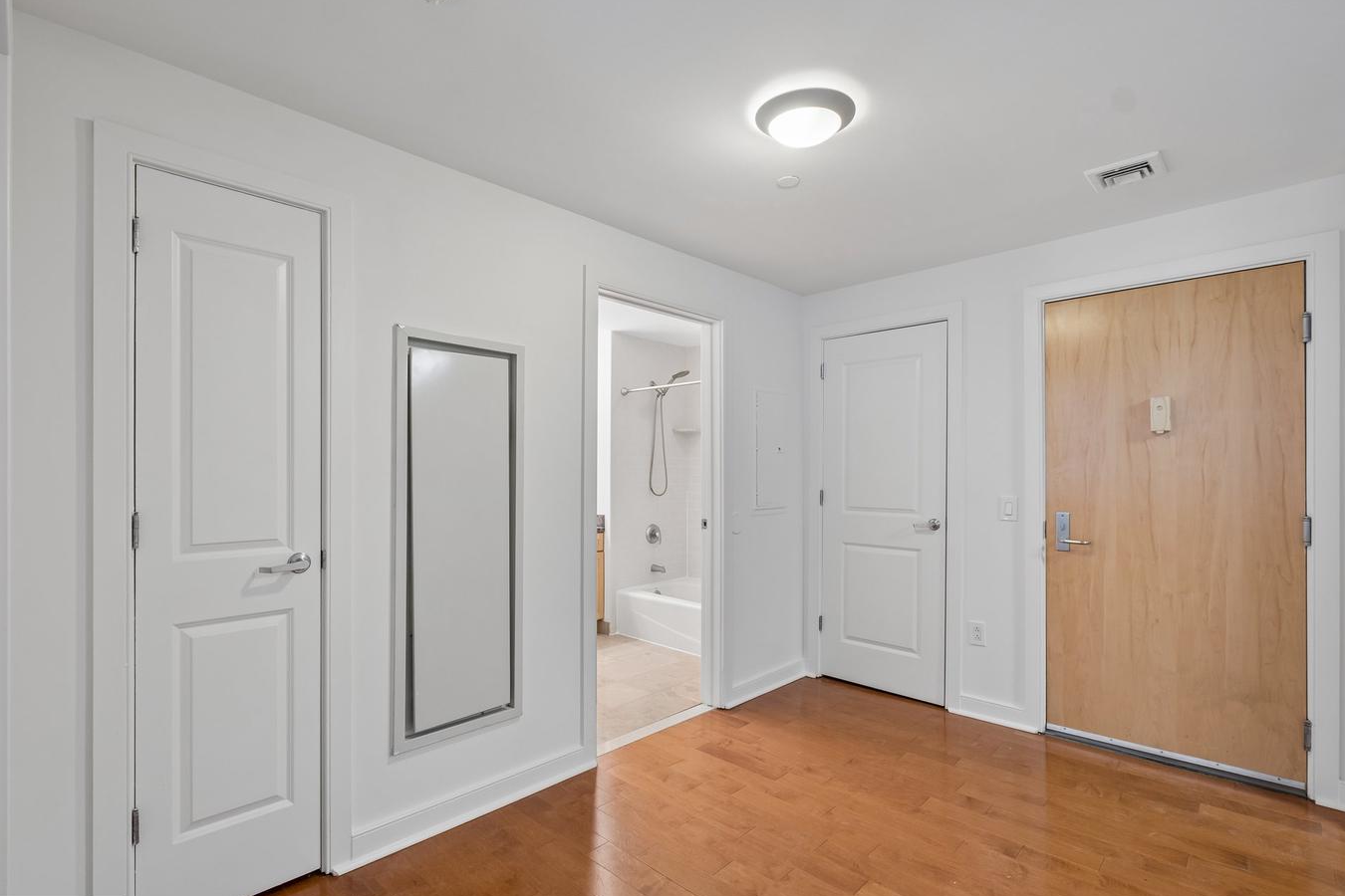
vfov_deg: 73.7
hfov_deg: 96.7
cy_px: 472
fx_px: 598
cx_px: 684
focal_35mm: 16
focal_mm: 10
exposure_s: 1/3.33
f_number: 8
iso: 250
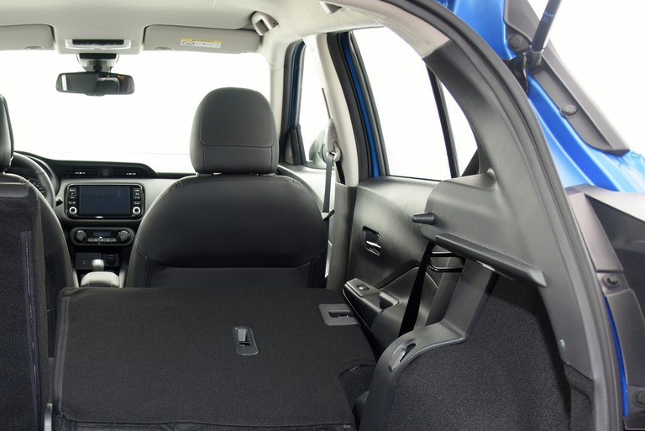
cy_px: 381
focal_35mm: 50
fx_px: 896
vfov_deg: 26.2
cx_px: 104
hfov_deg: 37.7
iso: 400
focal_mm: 24
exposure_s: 1/80
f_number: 5.6
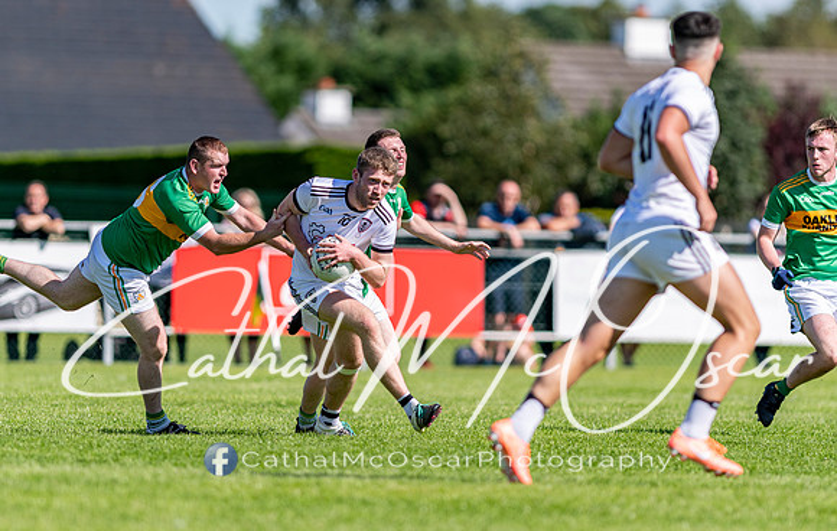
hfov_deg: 4.4
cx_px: 414
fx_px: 10780
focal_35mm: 471
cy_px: 276
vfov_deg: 2.8
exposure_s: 1/2000
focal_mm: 300
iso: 100
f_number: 2.8
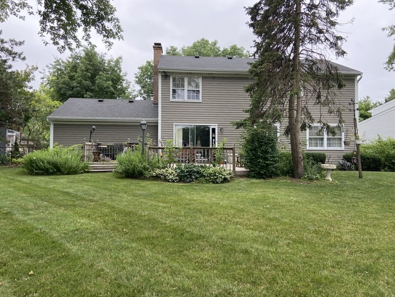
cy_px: 148
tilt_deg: +1.1
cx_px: 198
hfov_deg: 67.3
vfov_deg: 53.1
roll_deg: +0.7
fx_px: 297
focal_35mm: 26
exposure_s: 1/319
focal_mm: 4.25
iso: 32
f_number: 1.8
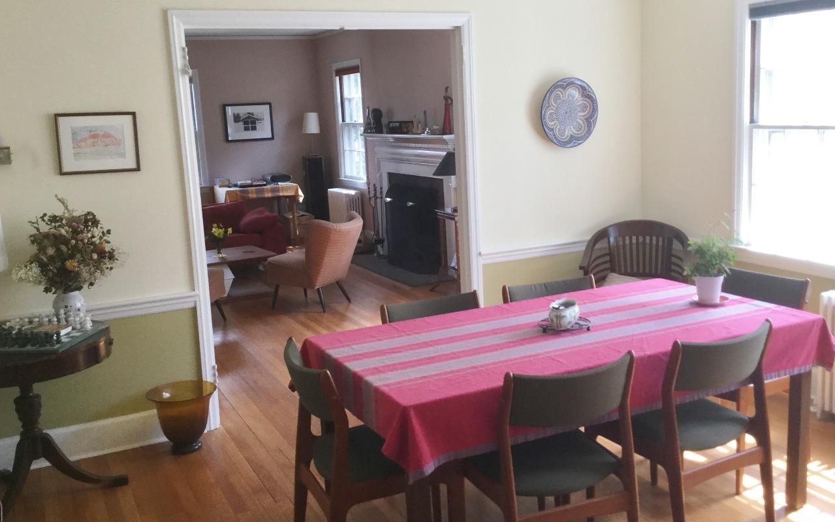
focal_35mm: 37
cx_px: 427
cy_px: 233
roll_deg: +3.4
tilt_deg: -12.1
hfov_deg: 52.8
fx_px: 842
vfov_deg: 34.4
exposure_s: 1/30
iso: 25
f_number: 2.4
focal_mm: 3.3
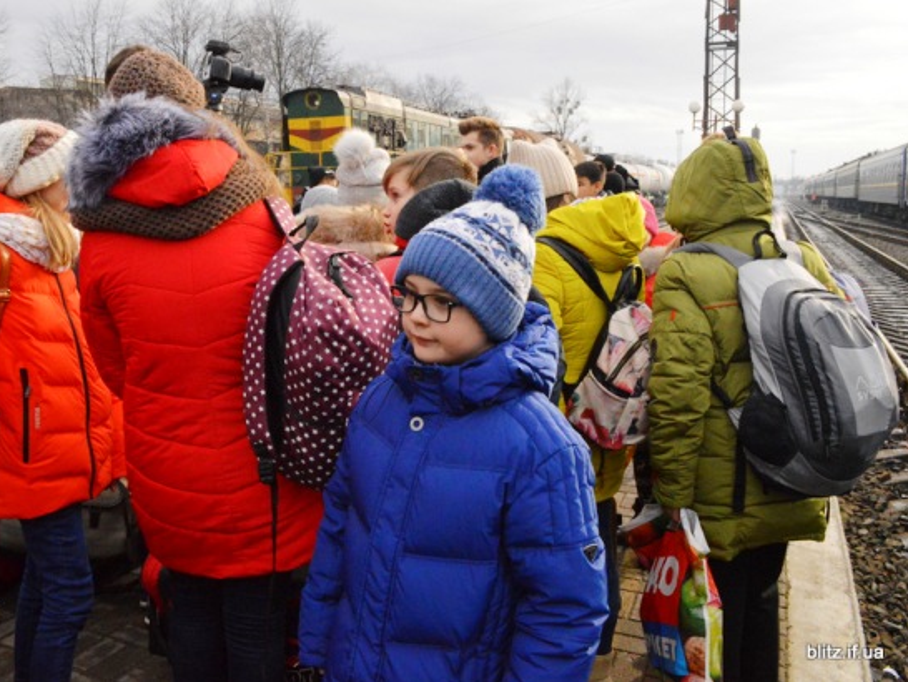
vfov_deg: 46.8
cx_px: 386
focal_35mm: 30
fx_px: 787
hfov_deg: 59.7
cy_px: 336
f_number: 13
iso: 3200
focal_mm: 18
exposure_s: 1/640
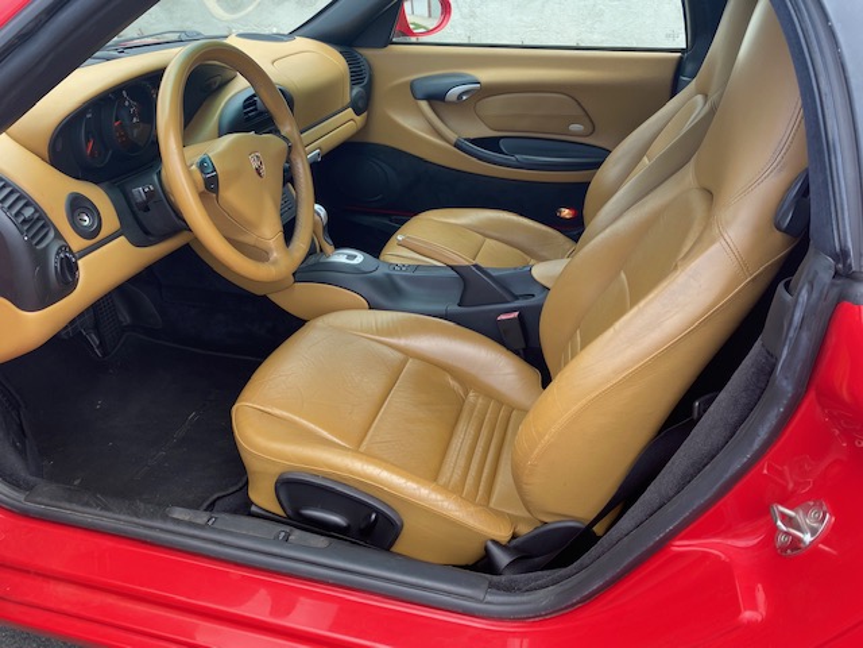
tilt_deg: -32.3
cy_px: 324
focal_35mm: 26
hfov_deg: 67.3
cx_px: 432
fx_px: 648
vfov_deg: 53.1
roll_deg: +0.6
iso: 32
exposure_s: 1/354
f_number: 1.8
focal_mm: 4.25
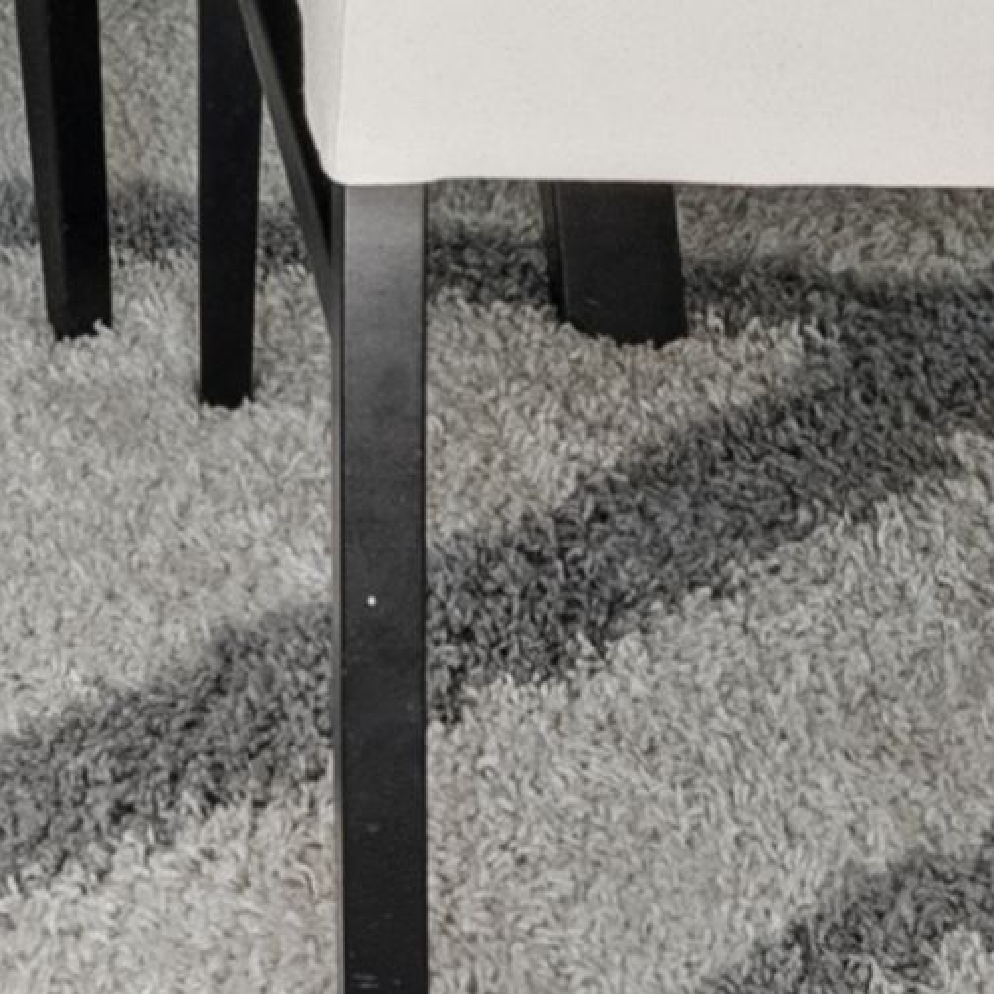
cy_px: -1806
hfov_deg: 14.7
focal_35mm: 115
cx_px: -145
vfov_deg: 11.1
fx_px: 3736
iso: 800
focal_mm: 16
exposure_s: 1/40
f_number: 8
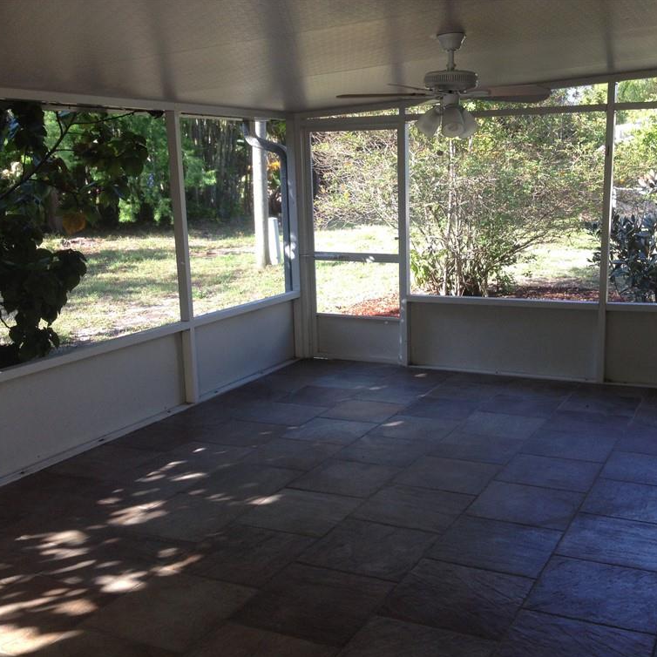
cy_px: 333
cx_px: 369
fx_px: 902
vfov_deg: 40.0
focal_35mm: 42
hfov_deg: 40.0
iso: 64
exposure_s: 1/120
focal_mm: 4.28
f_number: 2.4
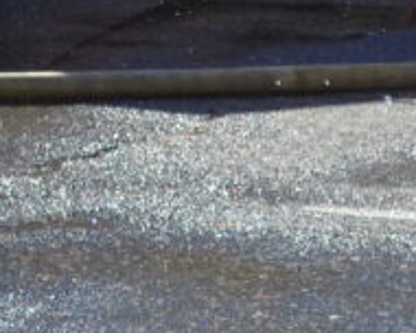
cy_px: -193
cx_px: -140
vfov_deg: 3.7
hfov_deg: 4.6
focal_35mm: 417
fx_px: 5128
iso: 560
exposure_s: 1/1000
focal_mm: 55
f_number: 5.6
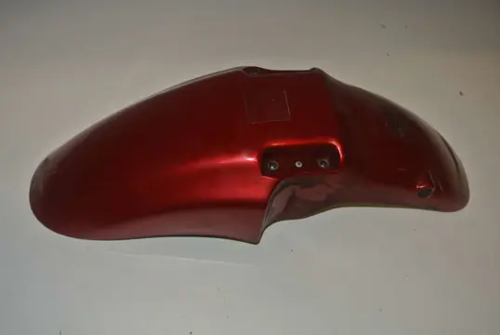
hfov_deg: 53.1
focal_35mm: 36
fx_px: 501
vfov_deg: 37.0
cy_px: 168
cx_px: 250
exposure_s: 1/60
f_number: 4
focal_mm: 13.6
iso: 200
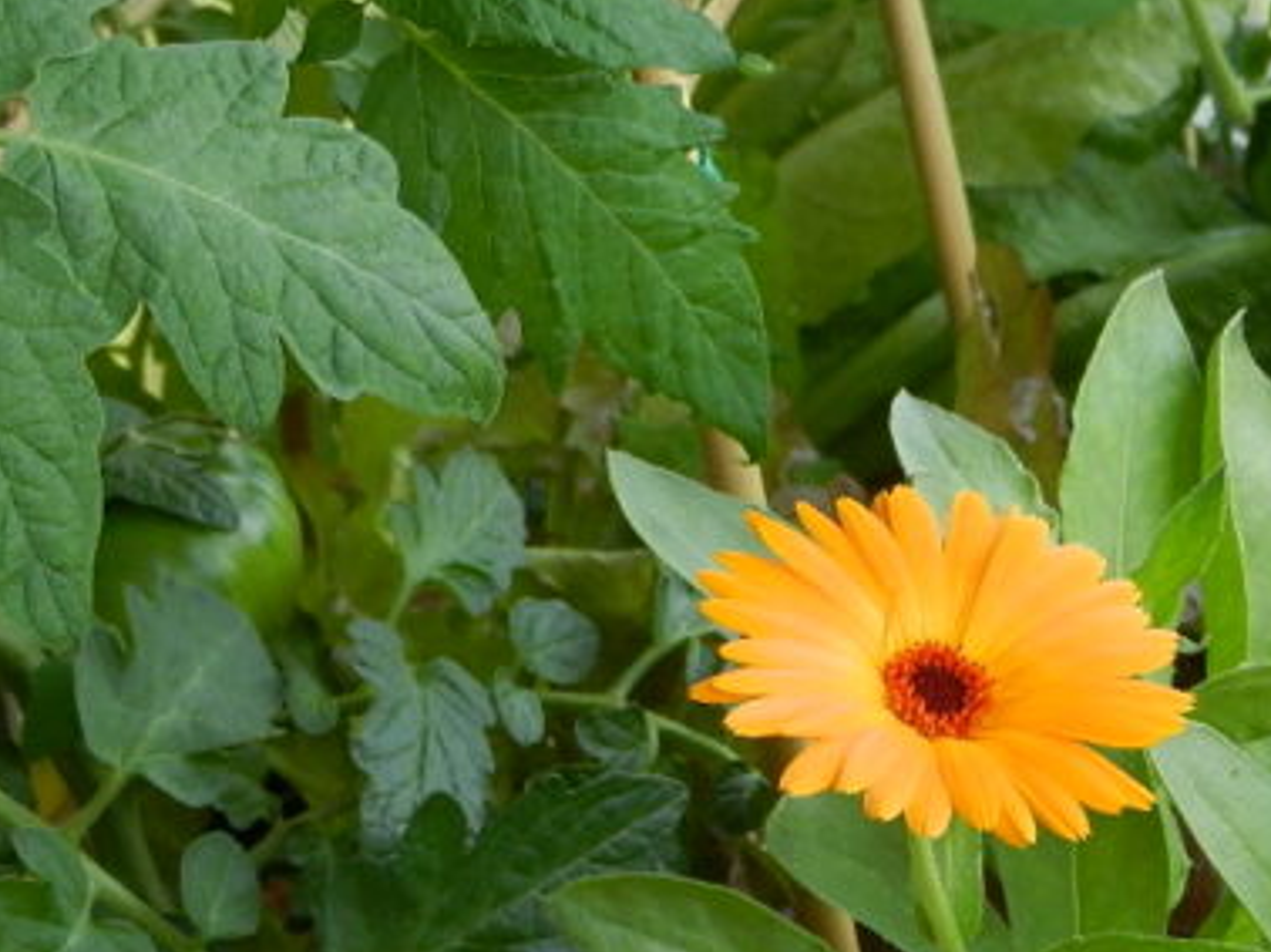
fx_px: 4477
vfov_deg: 12.0
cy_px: 881
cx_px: 1278
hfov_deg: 15.8
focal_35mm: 122
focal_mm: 10.9
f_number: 4.5
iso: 160
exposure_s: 1/125
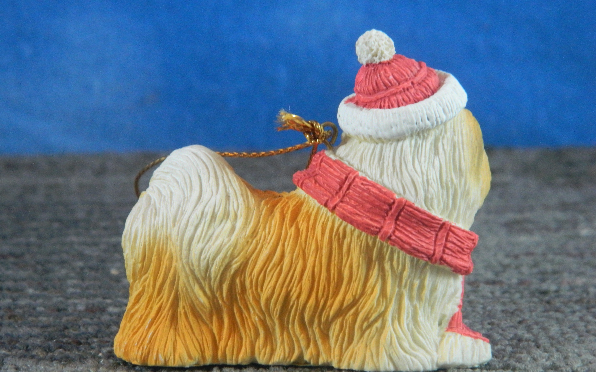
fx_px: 2225
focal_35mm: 137
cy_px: 207
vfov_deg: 9.6
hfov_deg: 15.3
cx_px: 298
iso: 400
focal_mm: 23.2
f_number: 4.7
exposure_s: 1/25
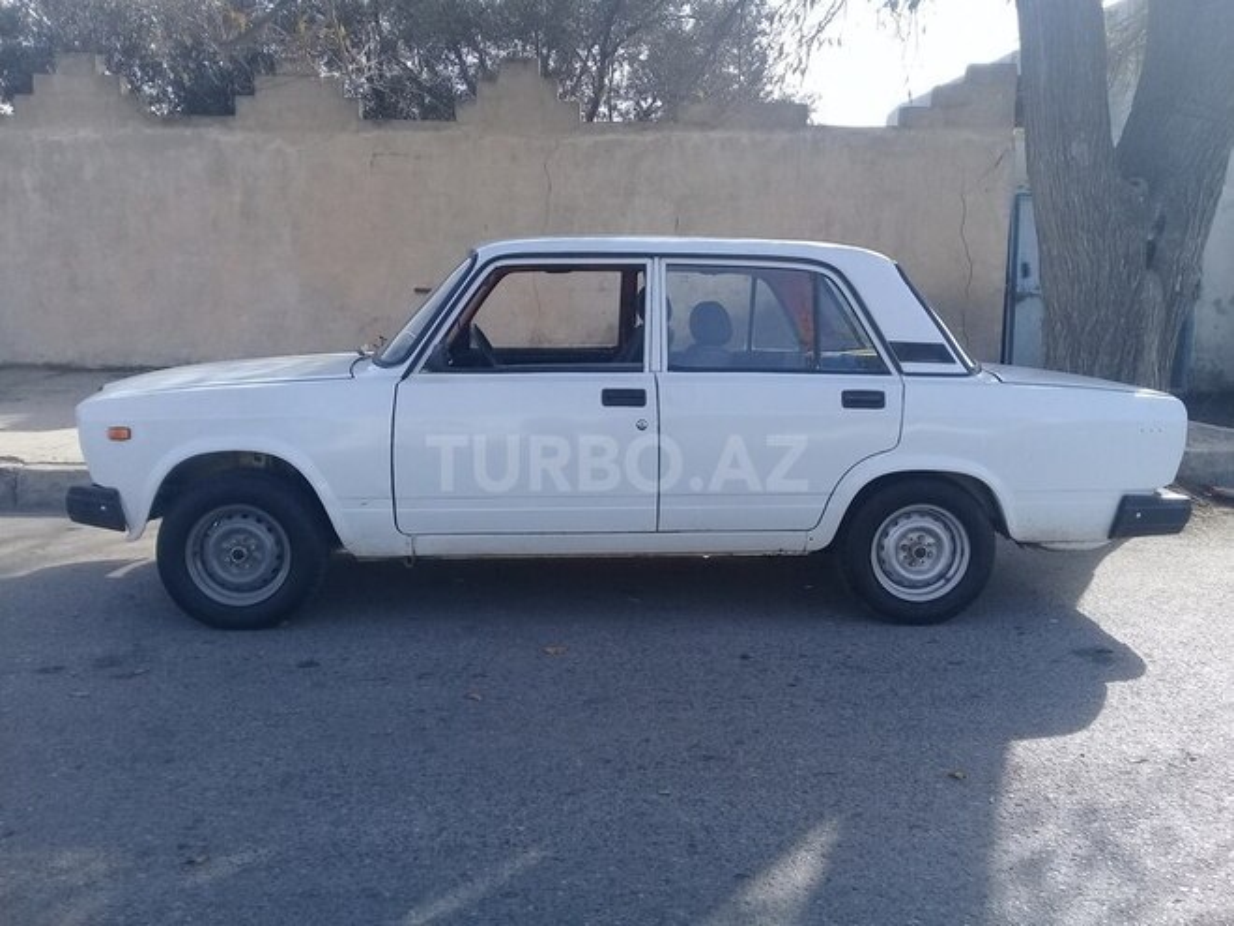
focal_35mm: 31
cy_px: 463
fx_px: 1105
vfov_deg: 45.4
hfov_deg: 58.4
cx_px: 617
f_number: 2.2
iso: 50
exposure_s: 1/499
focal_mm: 3.3
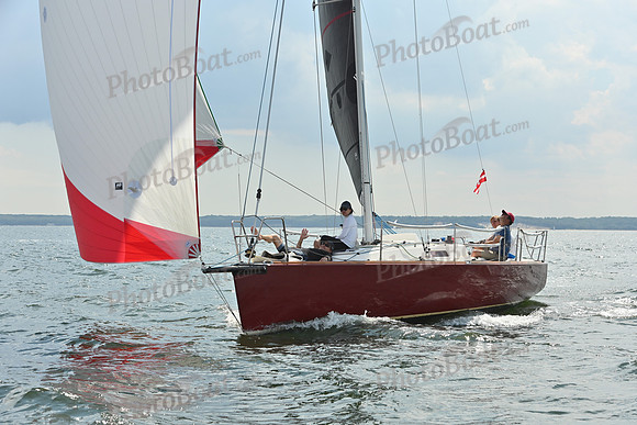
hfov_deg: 28.8
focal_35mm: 70
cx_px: 318
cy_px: 212
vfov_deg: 19.5
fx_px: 1239
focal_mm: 70
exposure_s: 1/1600
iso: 320
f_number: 7.1
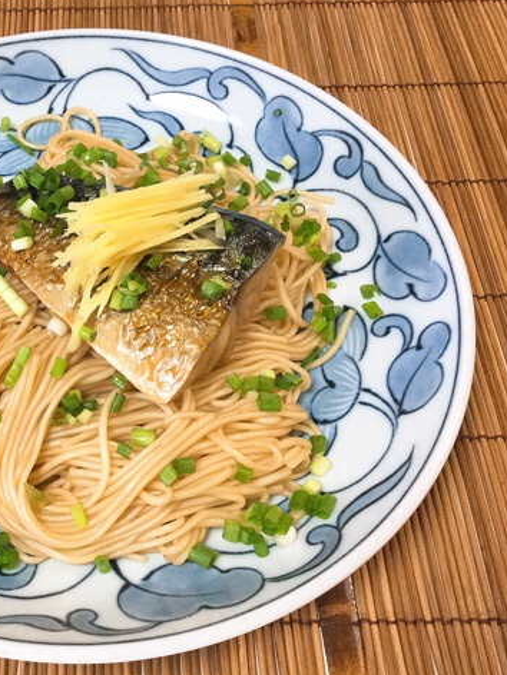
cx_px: 95
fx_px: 820
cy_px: 336
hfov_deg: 33.3
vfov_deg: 44.8
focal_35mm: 42
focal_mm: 3.3
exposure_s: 1/30
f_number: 2.4
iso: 100
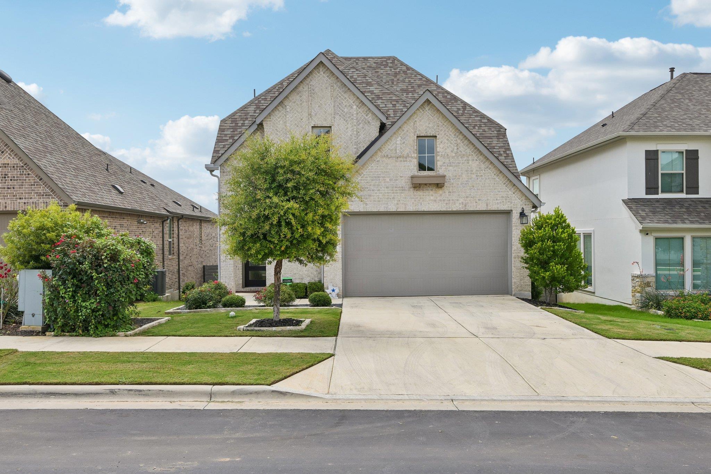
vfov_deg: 45.0
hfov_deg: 63.7
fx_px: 573
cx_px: 356
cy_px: 237
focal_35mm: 29
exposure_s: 1/500
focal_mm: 19.5
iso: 100
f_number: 6.7
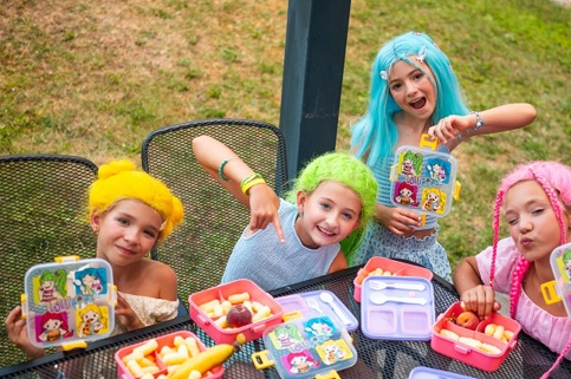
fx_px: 792
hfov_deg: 39.4
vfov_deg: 26.9
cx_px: 355
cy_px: 198
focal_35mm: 50
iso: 200
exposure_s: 1/80
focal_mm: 35
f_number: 2
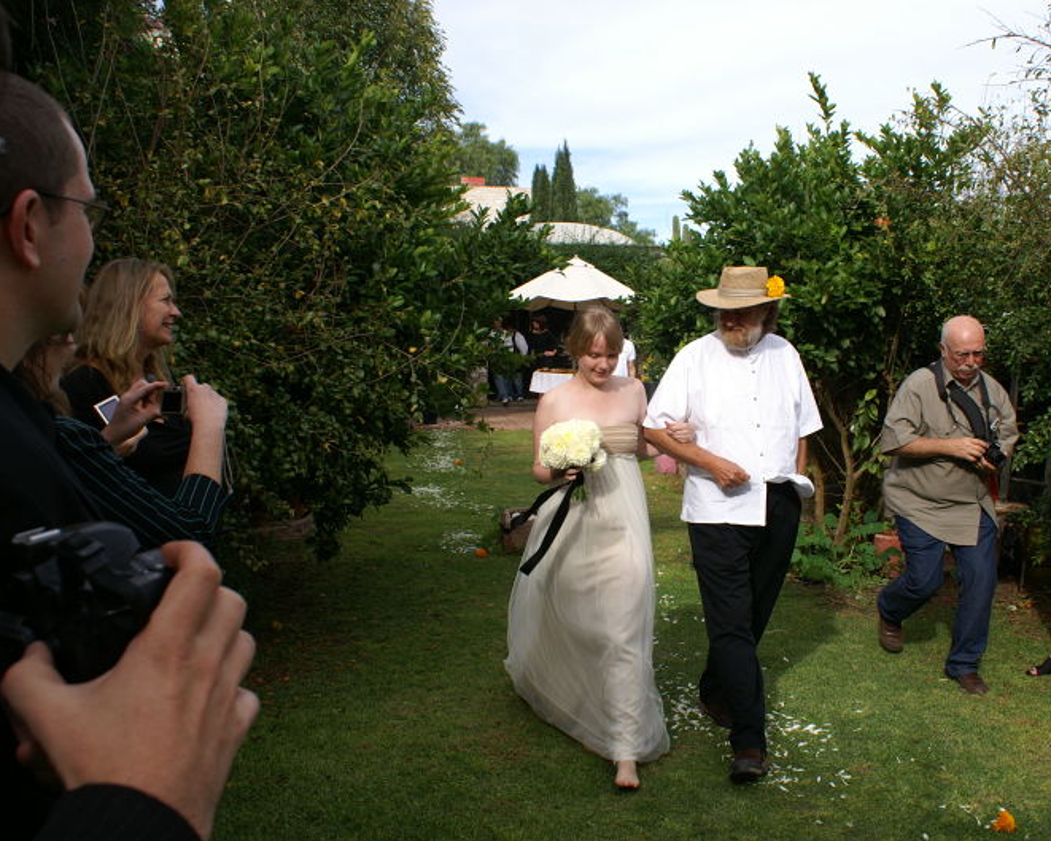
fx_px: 1058
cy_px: 420
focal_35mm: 34
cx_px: 632
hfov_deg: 52.5
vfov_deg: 43.4
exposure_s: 1/160
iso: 100
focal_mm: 20
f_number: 8
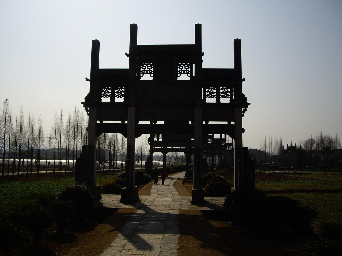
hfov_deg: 49.0
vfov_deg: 37.7
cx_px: 171
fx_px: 375
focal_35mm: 38
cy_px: 128
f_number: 8
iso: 64
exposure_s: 1/400
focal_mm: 7.9
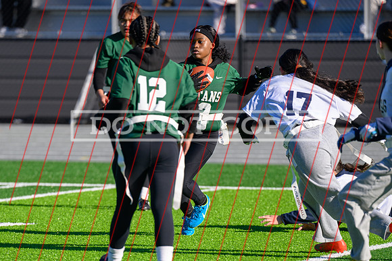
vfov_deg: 3.9
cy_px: 228
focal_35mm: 350
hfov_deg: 5.9
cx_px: 182
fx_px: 3808
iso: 110
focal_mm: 200
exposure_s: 1/1250
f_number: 2.8
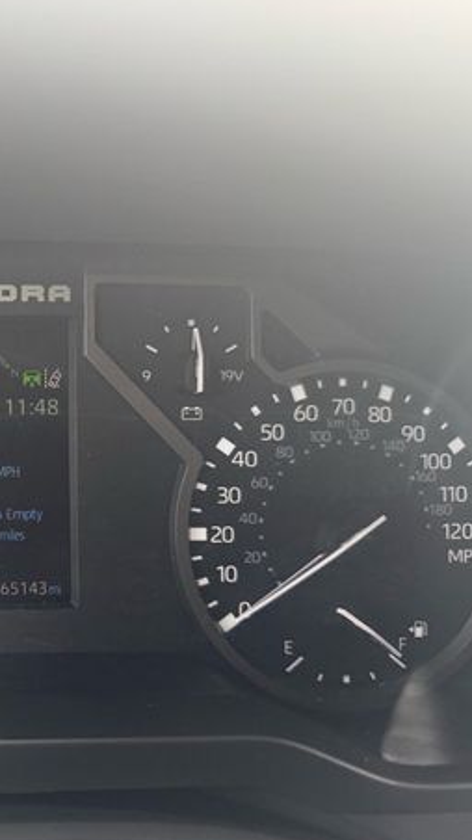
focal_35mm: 37
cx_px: -32
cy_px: 422
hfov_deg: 29.2
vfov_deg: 54.0
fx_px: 824
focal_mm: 6.76
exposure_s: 1/121
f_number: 1.78
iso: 200
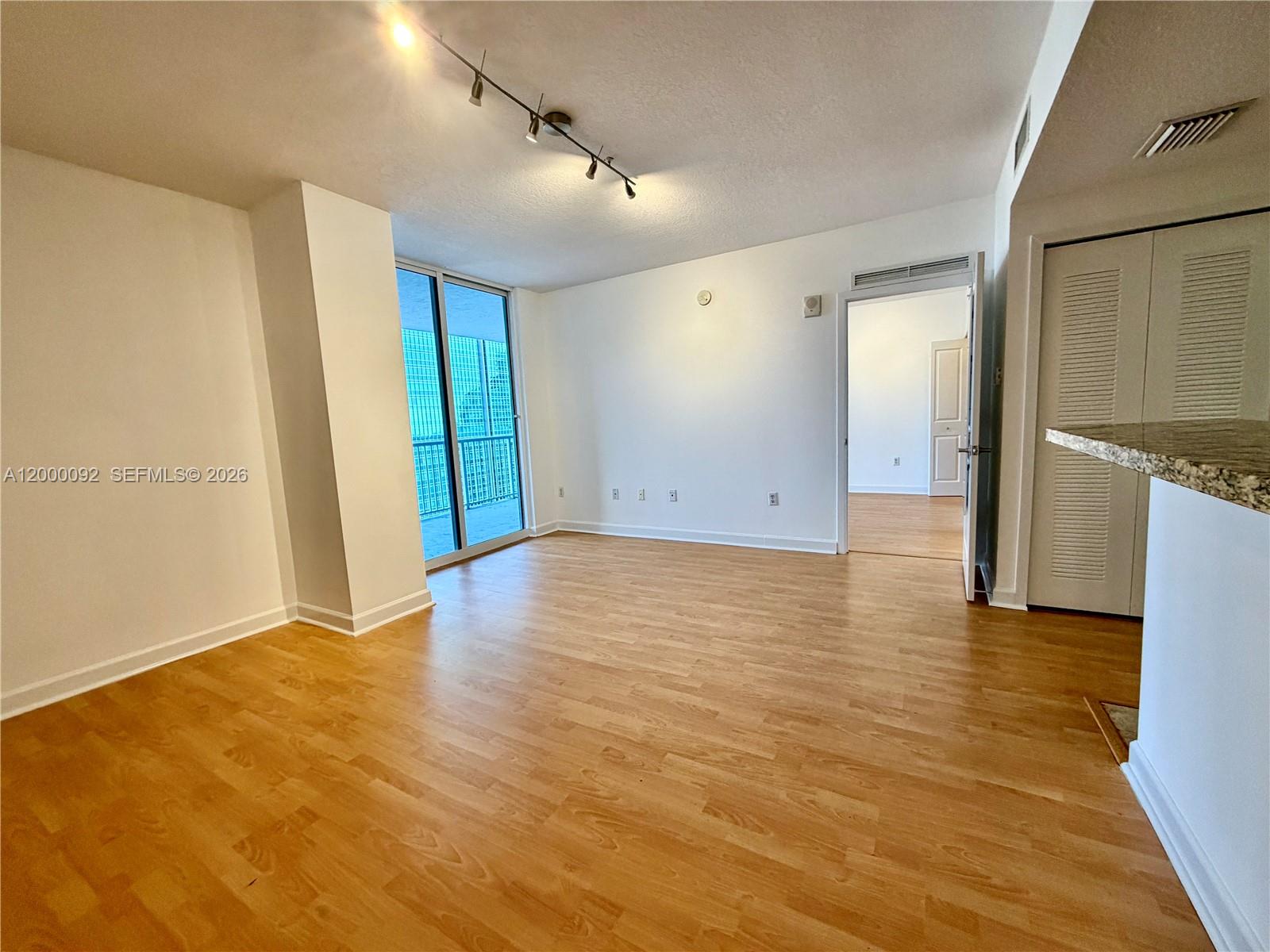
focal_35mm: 14
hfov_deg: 102.1
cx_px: 635
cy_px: 476
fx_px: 514
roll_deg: +3.6
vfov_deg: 85.7
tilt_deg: -5.3
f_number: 2.2
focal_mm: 2.22
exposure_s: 1/120
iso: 200
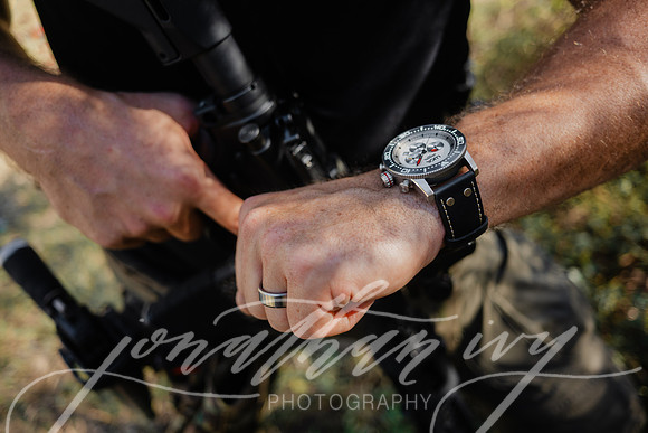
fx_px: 468
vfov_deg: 49.6
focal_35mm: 26
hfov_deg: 69.4
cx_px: 324
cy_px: 216
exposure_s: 1/160
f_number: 2.8
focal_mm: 26
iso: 32
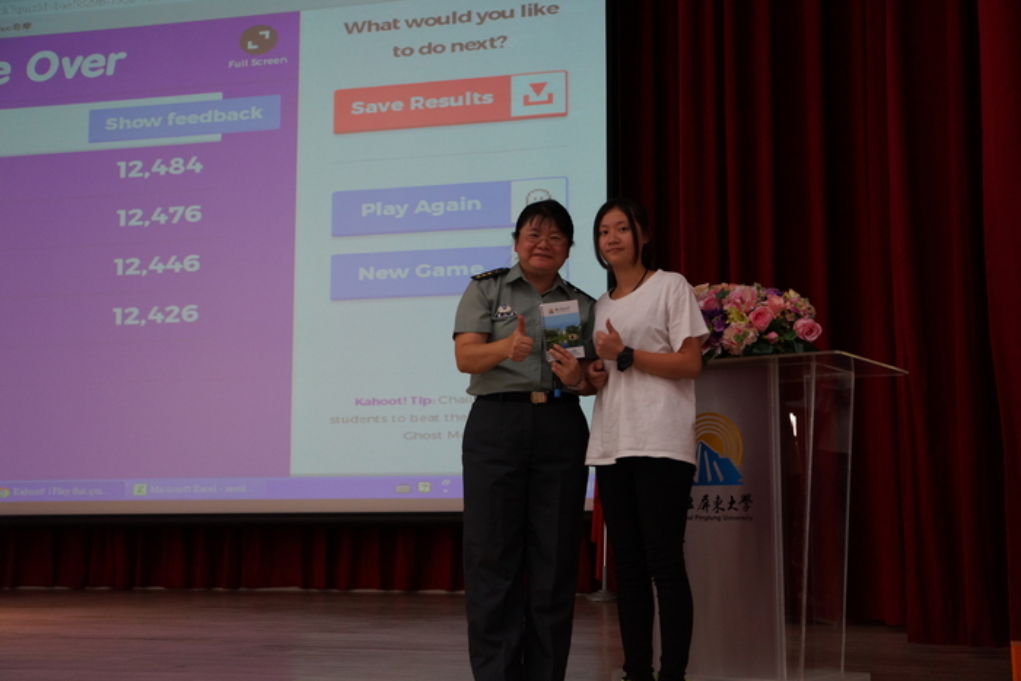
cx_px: 510
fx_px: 1418
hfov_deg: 39.6
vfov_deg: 27.0
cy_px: 340
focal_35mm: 50
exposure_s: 1/60
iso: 1250
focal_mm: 50
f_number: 4
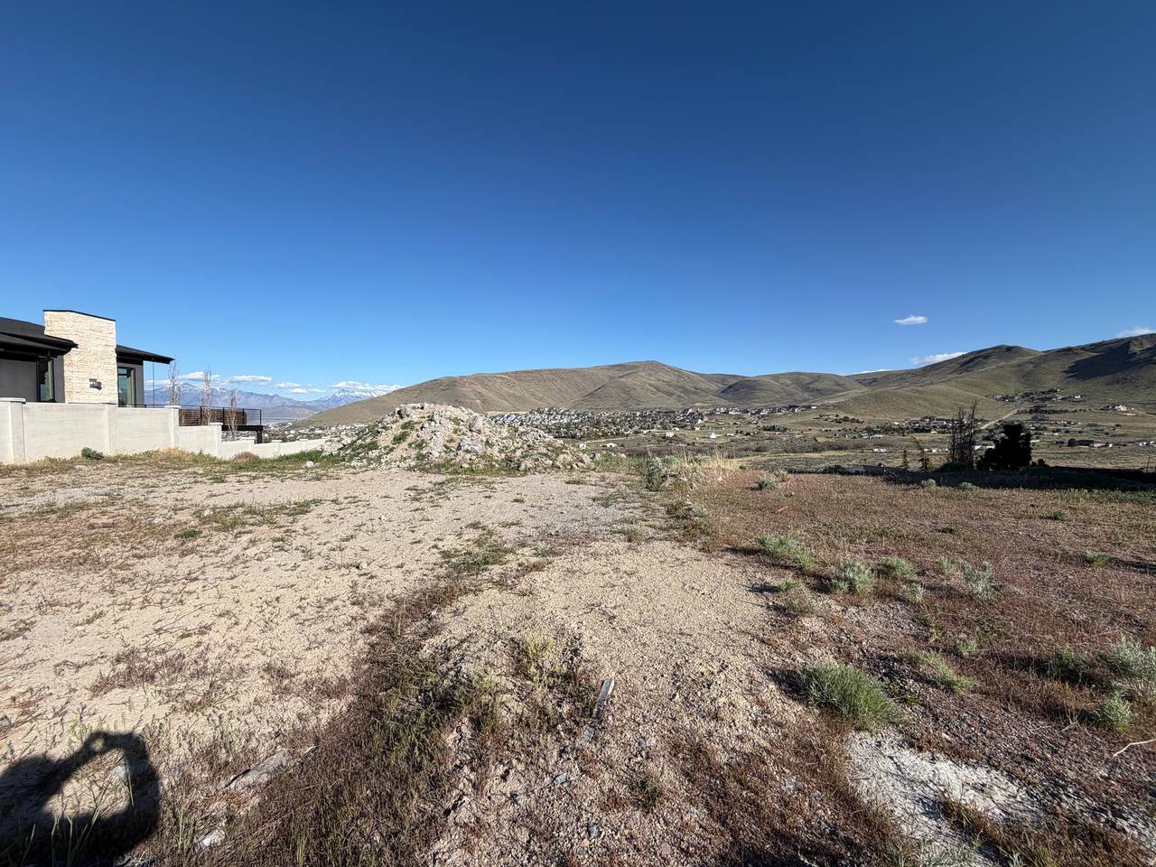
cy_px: 434
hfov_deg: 102.1
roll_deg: -0.5
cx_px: 578
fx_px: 468
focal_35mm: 14
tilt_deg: -2.5
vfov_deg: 85.7
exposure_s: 1/928
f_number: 2.2
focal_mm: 2.22
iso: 20
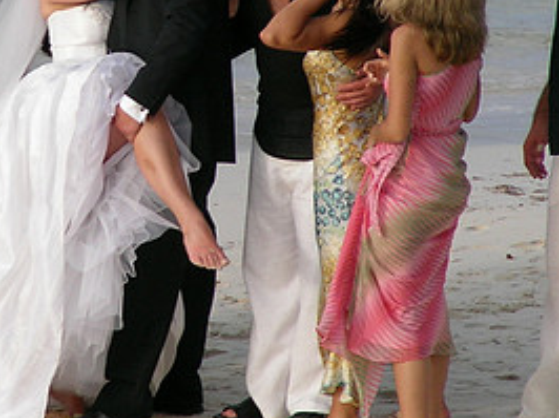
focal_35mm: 379
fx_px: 6115
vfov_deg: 3.9
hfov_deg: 5.2
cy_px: 63
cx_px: 90
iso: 71
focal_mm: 26.7
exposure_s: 1/520
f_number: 4
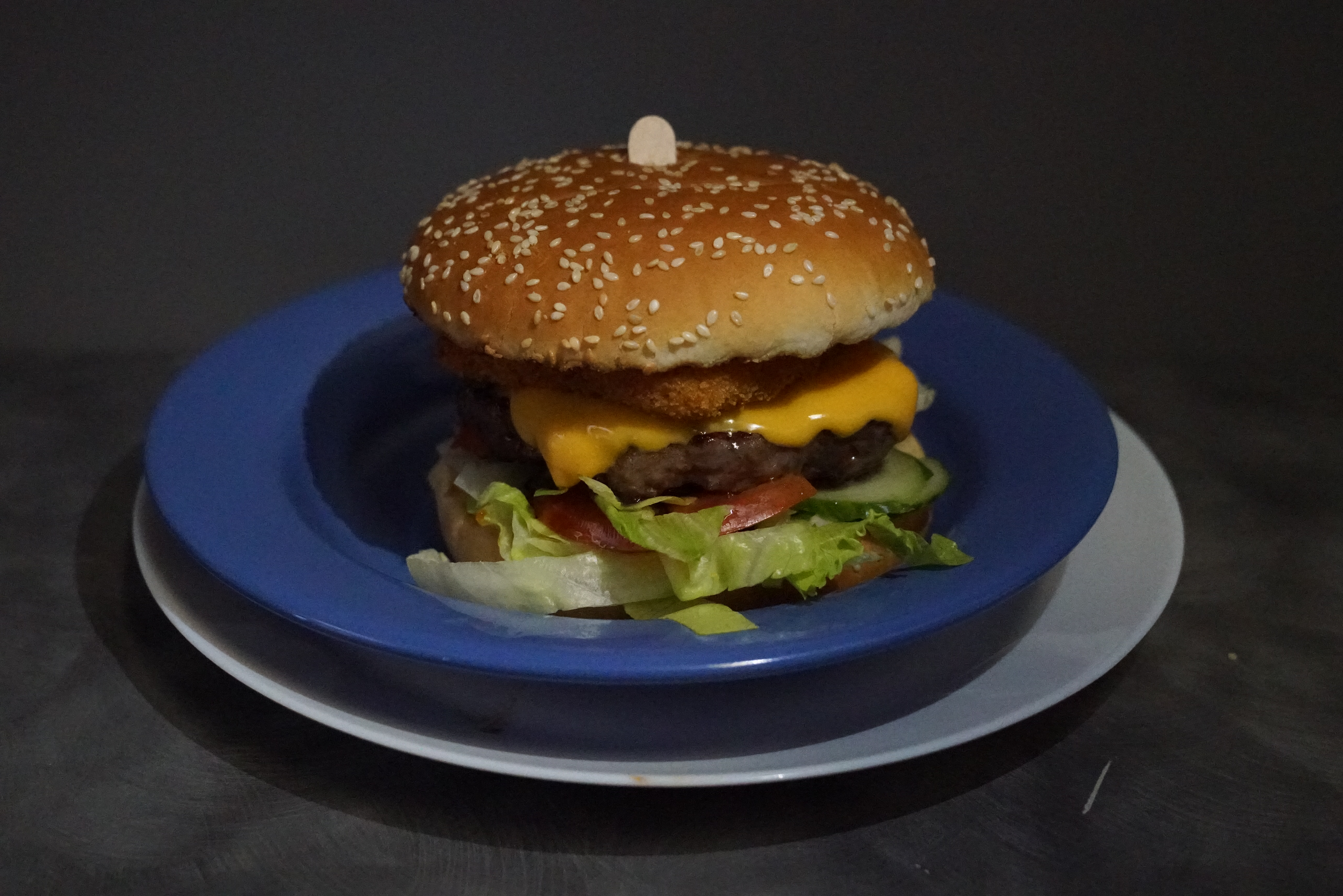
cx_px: 672
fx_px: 1679
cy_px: 448
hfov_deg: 43.6
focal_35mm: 45
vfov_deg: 29.9
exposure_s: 1/2500
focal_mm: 30
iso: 20000
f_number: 4
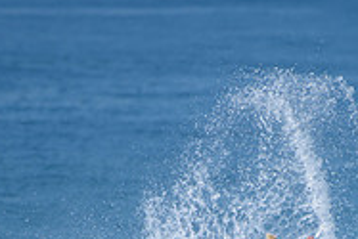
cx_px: 270
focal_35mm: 1554
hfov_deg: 1.3
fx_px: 15465
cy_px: 326
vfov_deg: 0.9
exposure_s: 1/2000
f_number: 5.6
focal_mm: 500
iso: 180
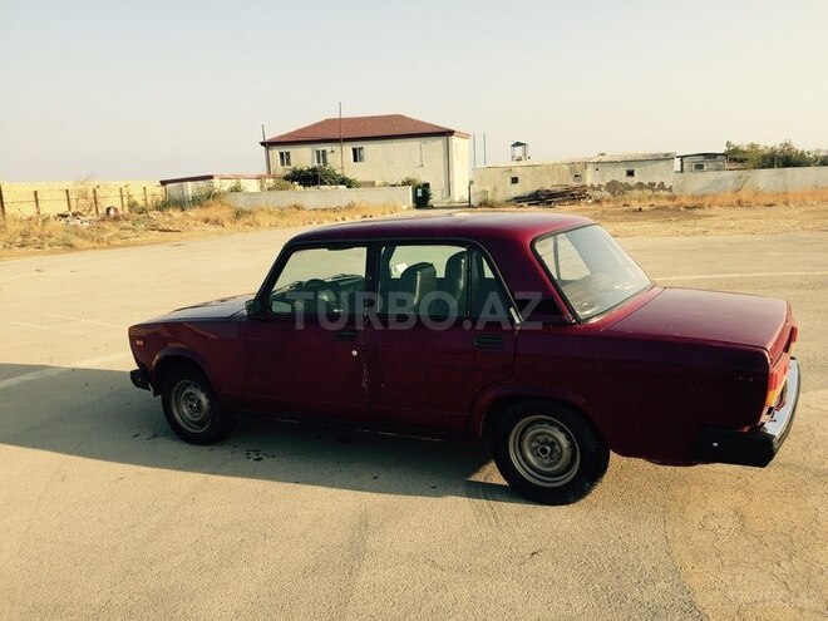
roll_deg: +1.8
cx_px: 414
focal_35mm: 29
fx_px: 694
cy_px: 310
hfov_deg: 61.7
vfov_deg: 48.2
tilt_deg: -10.4
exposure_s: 1/898
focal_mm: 4.15
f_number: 2.2
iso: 32
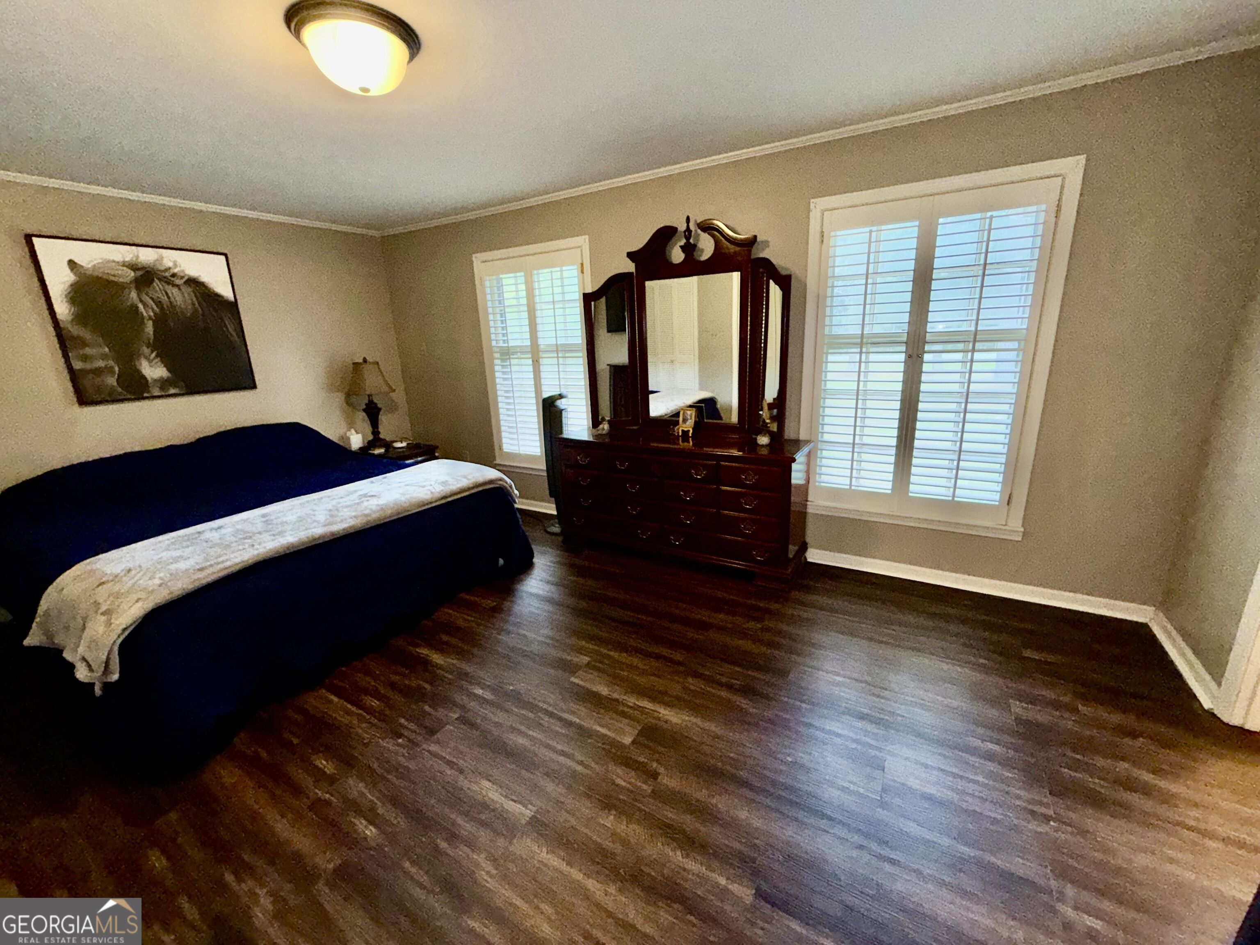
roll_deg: +2.2
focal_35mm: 14
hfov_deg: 102.1
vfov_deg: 85.7
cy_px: 472
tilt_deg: -15.2
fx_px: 510
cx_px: 630
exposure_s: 1/60
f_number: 2.2
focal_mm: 2.22
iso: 50
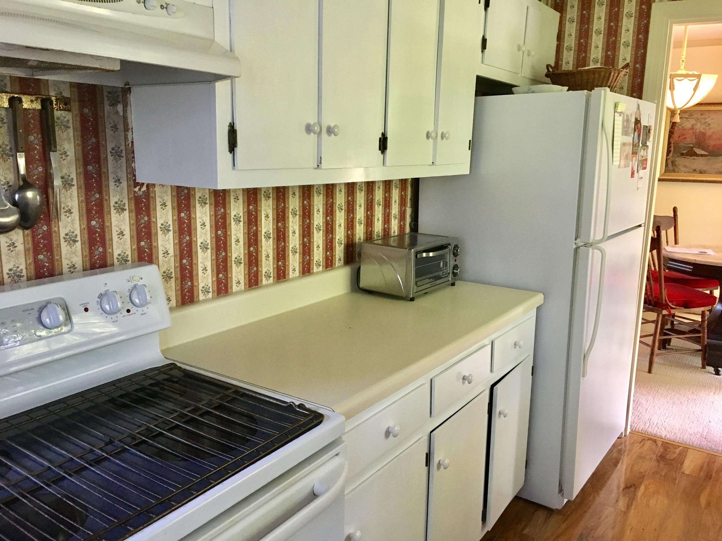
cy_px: 270
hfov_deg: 61.7
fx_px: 605
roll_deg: -0.8
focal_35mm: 29
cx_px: 361
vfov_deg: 48.2
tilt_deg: -11.0
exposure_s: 1/30
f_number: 2.2
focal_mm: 4.15
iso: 160
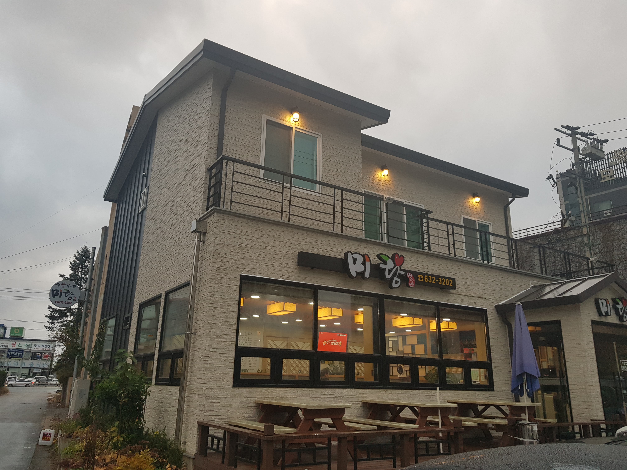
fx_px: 471
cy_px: 235
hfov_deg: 67.3
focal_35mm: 26
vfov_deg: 53.1
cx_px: 314
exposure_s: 1/120
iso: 64
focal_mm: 4.2
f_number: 1.7
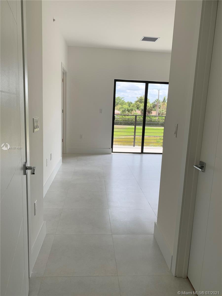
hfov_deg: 53.1
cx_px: 111
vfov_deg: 67.3
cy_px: 148
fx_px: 222
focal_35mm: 26
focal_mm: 4.25
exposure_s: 1/245
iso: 25
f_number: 1.8
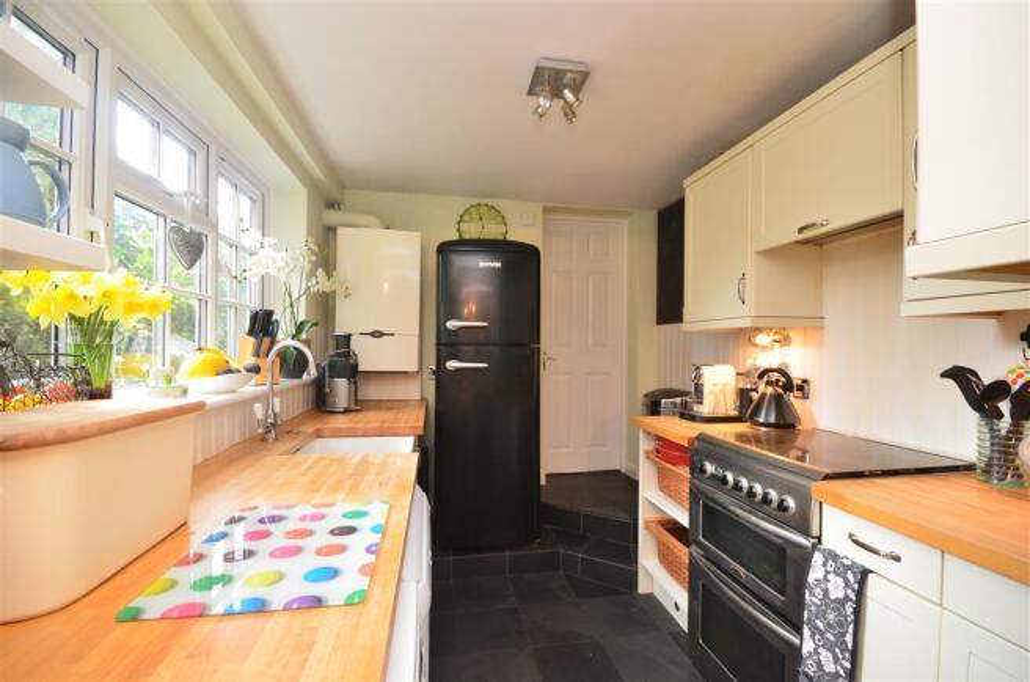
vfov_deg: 77.0
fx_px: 428
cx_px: 515
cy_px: 341
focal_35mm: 15
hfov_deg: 100.5
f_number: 8
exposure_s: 1/3
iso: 400
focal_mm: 10
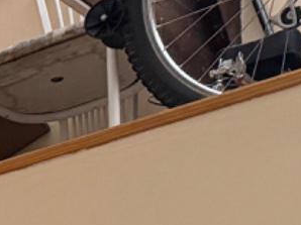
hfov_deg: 9.1
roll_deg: +1.0
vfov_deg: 8.0
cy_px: 628
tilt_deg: +4.1
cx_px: -664
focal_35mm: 165
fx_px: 1434
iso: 320
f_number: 1.78
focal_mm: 6.76
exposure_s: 1/60
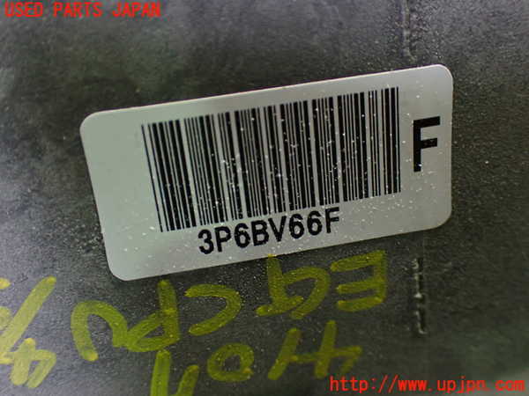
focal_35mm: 41
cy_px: 198
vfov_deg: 35.1
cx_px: 264
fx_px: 627
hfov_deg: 45.8
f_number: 2.8
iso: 1000
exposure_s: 1/40
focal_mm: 7.31
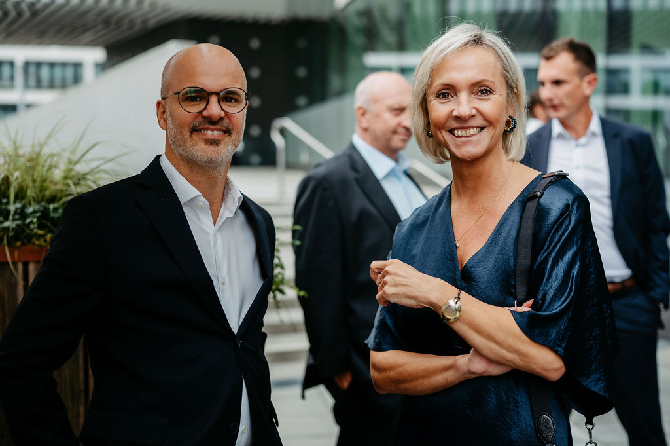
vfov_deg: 26.9
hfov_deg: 39.6
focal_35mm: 50
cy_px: 223
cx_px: 335
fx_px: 930
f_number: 2.5
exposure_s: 1/125
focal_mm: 50
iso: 125
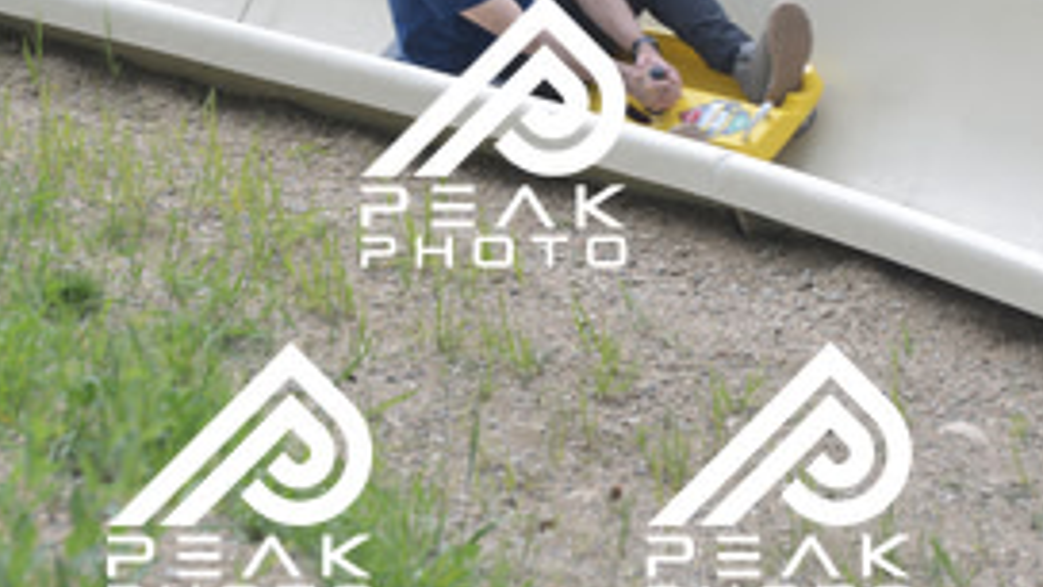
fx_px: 8325
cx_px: 510
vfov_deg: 4.0
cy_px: 106
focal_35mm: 301
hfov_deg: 7.2
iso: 640
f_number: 6.3
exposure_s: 1/640
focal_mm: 195
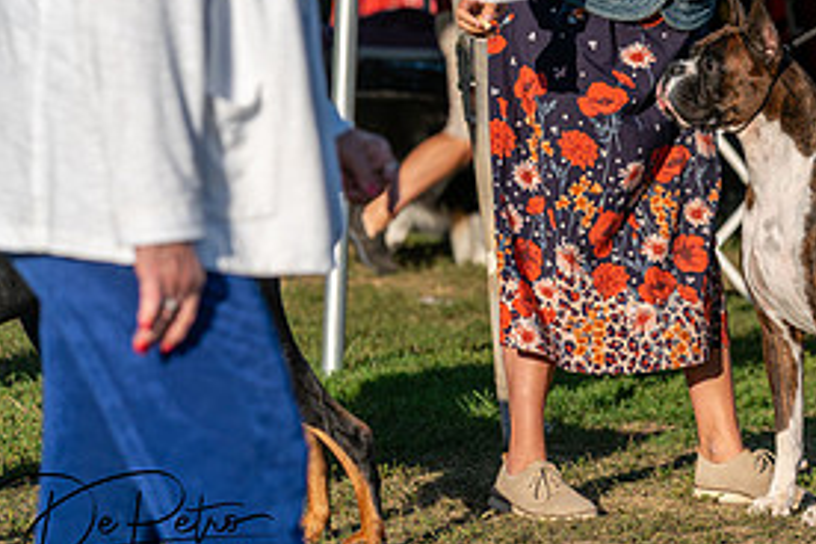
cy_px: 55
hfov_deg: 7.7
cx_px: 851
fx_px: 6052
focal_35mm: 267
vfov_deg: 5.1
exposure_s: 1/1250
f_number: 4.5
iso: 125
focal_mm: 127
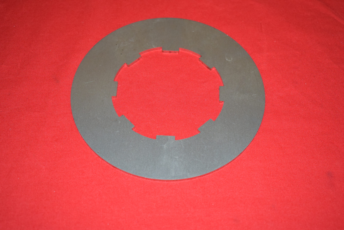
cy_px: 115
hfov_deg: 36.9
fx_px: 516
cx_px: 172
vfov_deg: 25.1
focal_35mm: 54
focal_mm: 36
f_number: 5
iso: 1250
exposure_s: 1/200
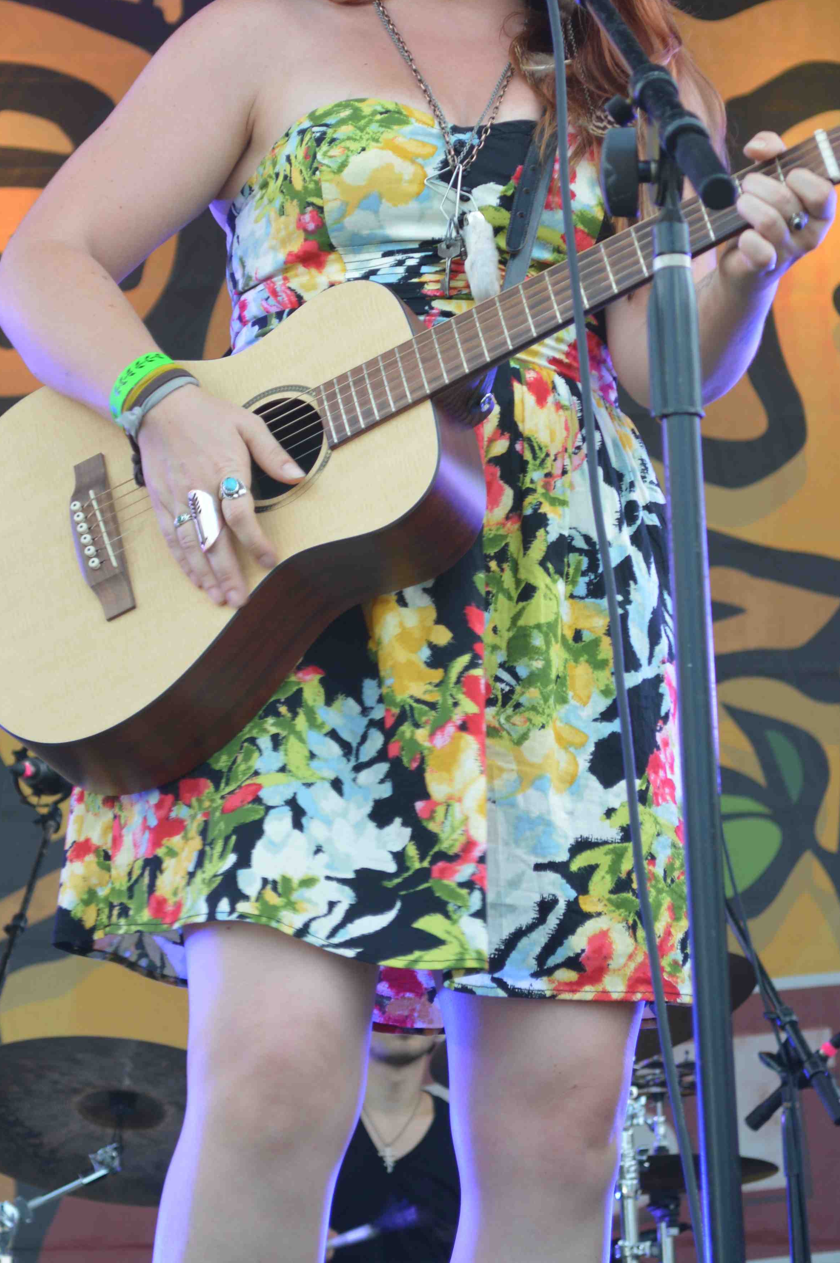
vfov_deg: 14.5
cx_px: 415
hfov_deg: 9.7
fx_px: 4939
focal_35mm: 141
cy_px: 266
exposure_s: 1/125
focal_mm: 55
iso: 160
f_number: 5.6
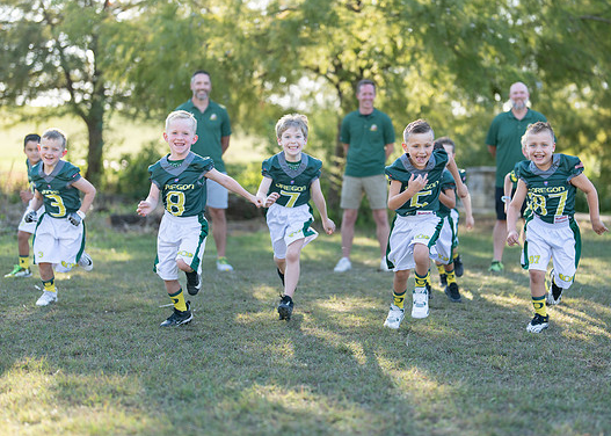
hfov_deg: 29.8
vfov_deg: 21.6
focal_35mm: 66
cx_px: 361
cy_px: 198
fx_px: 1145
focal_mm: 50
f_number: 1.2
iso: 125
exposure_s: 1/1250
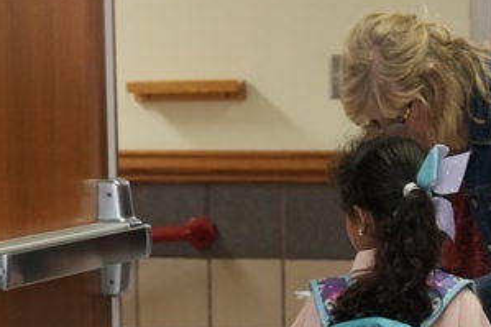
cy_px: 446
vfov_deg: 7.3
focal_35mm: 185
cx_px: 363
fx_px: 2522
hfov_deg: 11.1
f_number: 3.2
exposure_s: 1/100
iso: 1600
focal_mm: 54
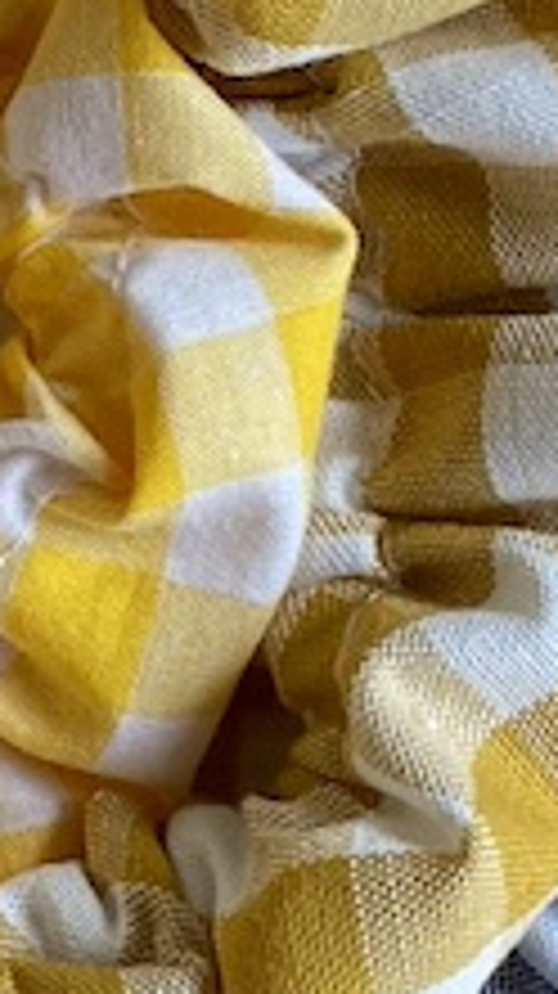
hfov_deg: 7.0
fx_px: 4507
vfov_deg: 12.5
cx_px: -292
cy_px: 160
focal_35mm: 171
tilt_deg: -84.2
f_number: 1.8
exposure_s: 1/121
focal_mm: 4.25
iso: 100
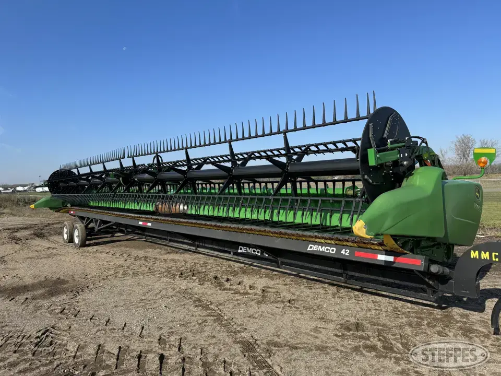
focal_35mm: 24
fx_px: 347
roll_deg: +1.0
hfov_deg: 71.6
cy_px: 188
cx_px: 250
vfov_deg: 56.8
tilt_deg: +2.8
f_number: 1.78
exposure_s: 1/3802
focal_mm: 6.86
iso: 80
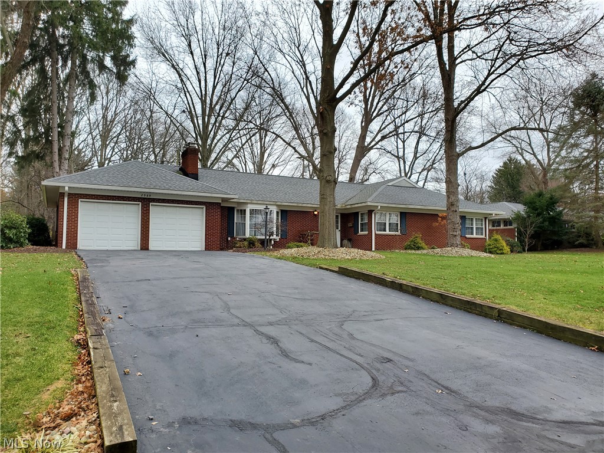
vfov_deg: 53.1
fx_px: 454
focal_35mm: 26
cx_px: 302
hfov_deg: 67.3
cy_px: 226
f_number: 2.4
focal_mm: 4.3
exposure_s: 1/265
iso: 50
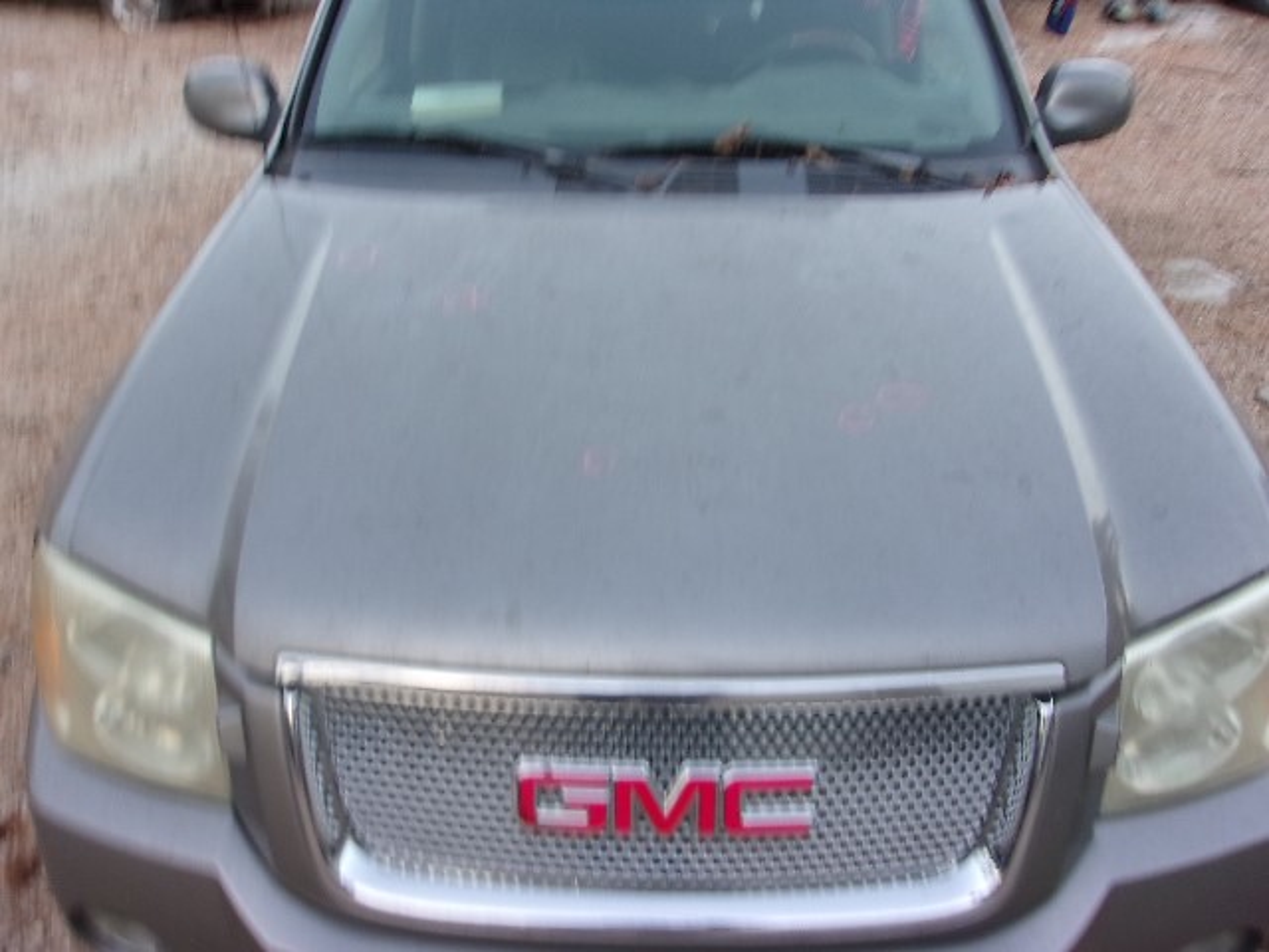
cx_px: 634
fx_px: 990
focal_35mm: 27
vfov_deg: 51.4
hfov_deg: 65.3
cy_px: 476
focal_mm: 4.9
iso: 122
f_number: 3
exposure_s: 1/34
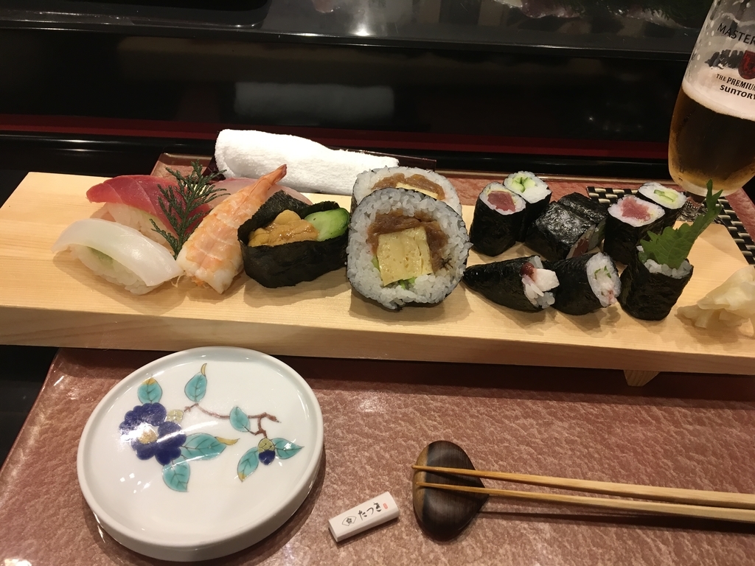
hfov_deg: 61.7
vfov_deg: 48.2
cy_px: 283
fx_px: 633
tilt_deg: -42.3
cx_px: 378
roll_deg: -4.0
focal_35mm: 29
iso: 64
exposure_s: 1/30
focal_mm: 4.15
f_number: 2.2
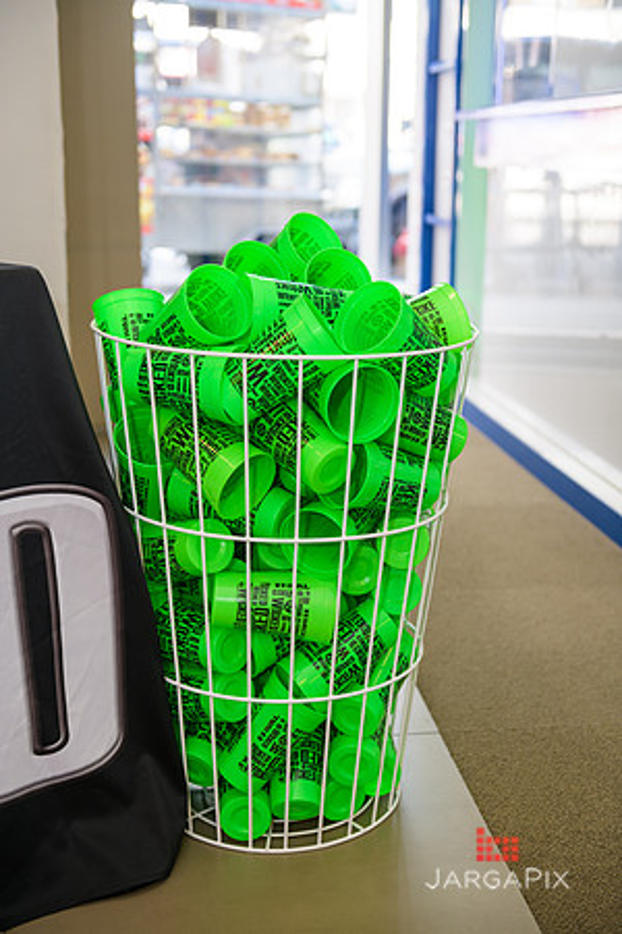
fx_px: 1244
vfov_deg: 41.1
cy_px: 467
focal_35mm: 48
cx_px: 311
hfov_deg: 28.1
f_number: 3.2
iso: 400
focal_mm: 48
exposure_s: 1/125
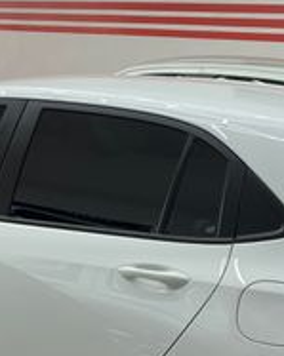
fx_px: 674
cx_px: 109
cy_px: 286
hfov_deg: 23.7
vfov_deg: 29.0
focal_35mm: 64
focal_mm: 4.25
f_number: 1.8
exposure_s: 1/120
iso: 64
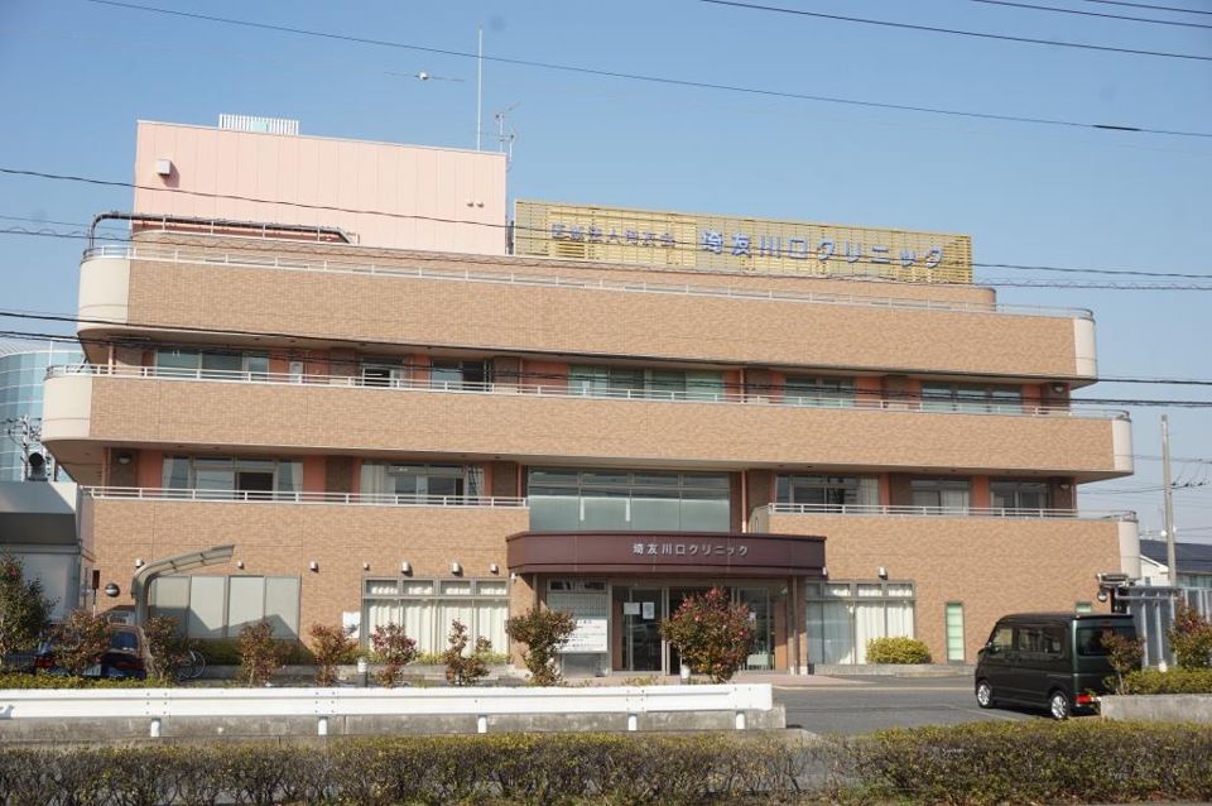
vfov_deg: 32.9
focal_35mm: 40
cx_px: 606
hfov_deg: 48.0
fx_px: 1362
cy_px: 403
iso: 100
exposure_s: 1/160
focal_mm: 27
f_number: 9
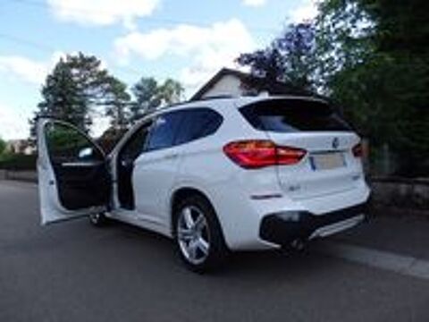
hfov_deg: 69.4
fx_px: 310
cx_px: 214
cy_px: 161
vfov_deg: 54.9
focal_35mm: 25
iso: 100
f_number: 3
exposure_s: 1/640
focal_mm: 4.5
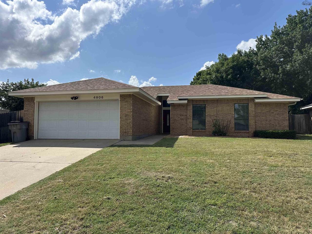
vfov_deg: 56.8
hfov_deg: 71.6
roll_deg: -0.2
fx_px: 216
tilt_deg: +1.7
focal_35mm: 24
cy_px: 117
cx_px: 156
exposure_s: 1/7576
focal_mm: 6.86
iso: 80
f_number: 1.78
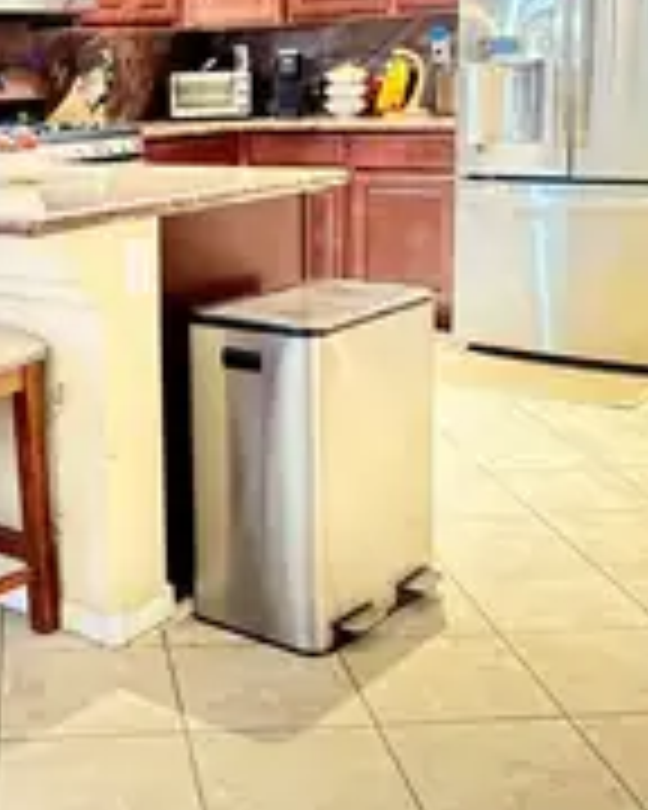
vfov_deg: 35.7
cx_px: 45
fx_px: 1247
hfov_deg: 27.9
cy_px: 284
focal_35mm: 52
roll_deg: +1.6
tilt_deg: -10.3
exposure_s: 1/30
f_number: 1.78
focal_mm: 6.76
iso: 1600
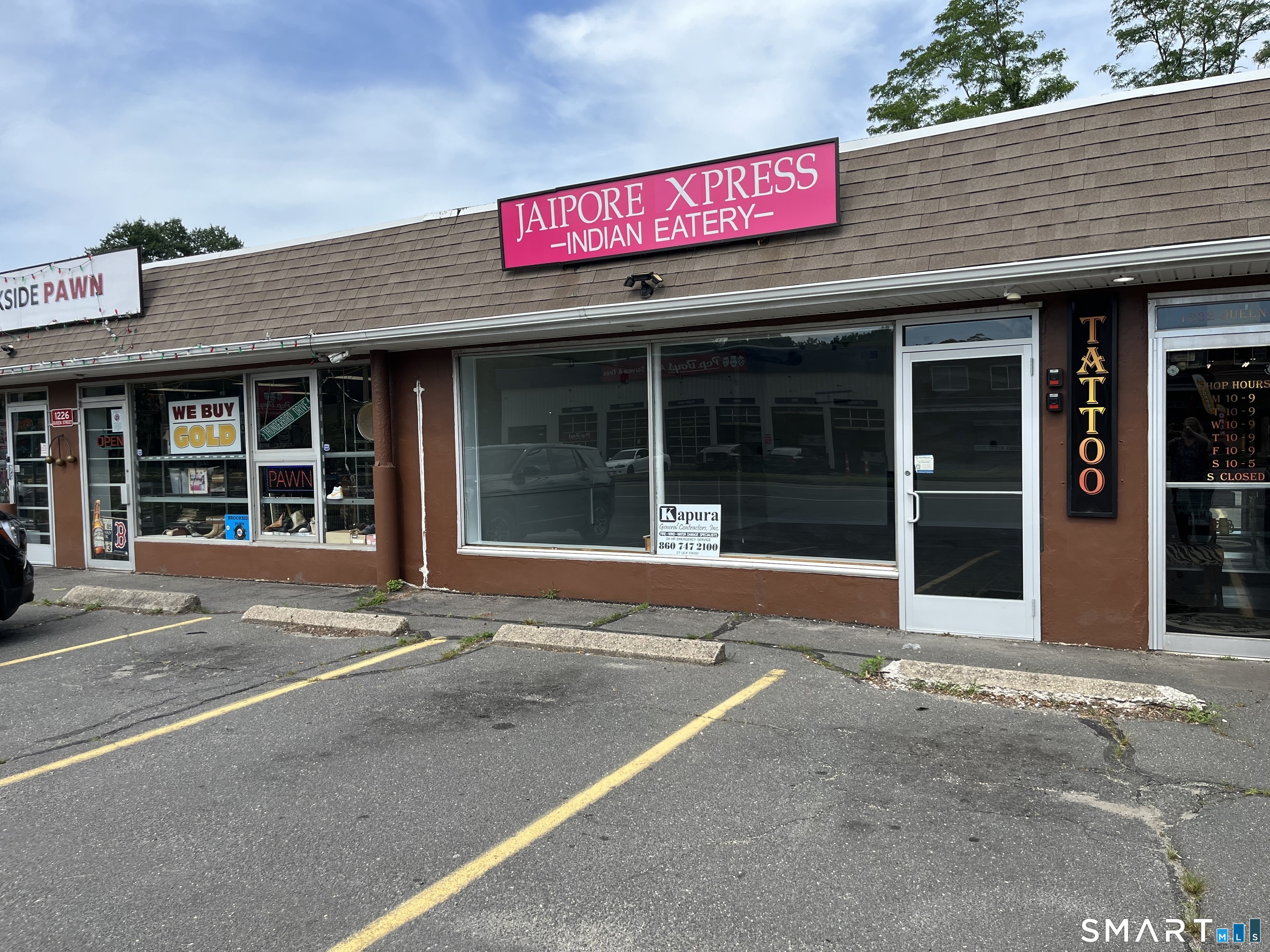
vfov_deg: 53.1
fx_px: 954
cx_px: 635
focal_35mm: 26
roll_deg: +1.5
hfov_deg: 67.3
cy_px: 476
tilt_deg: -2.6
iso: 50
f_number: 1.6
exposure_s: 1/2179
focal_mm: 5.1
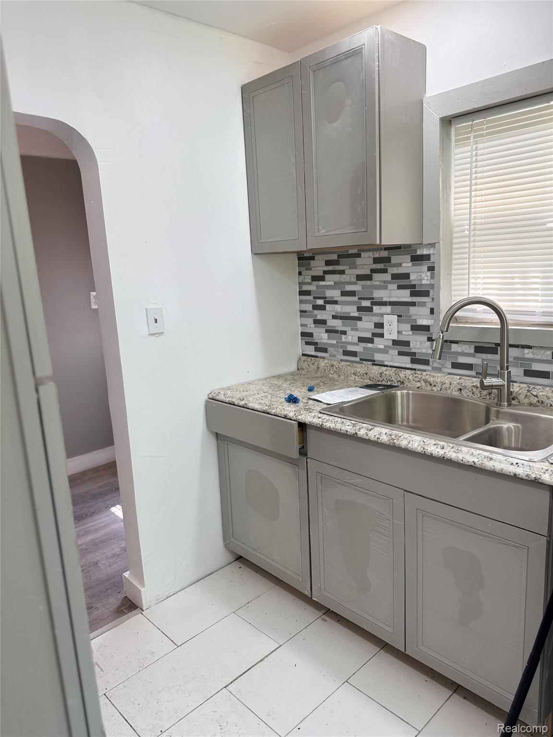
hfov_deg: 56.8
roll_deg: +3.1
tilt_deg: -11.1
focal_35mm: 24
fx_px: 511
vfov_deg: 71.6
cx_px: 276
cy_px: 368
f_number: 1.78
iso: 80
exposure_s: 1/120
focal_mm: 6.76
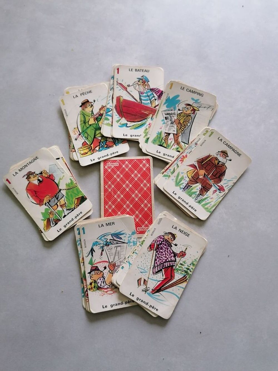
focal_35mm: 27
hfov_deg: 51.4
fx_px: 289
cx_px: 139
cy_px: 186
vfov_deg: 65.3
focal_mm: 4.75
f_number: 1.8
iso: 500
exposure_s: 1/20
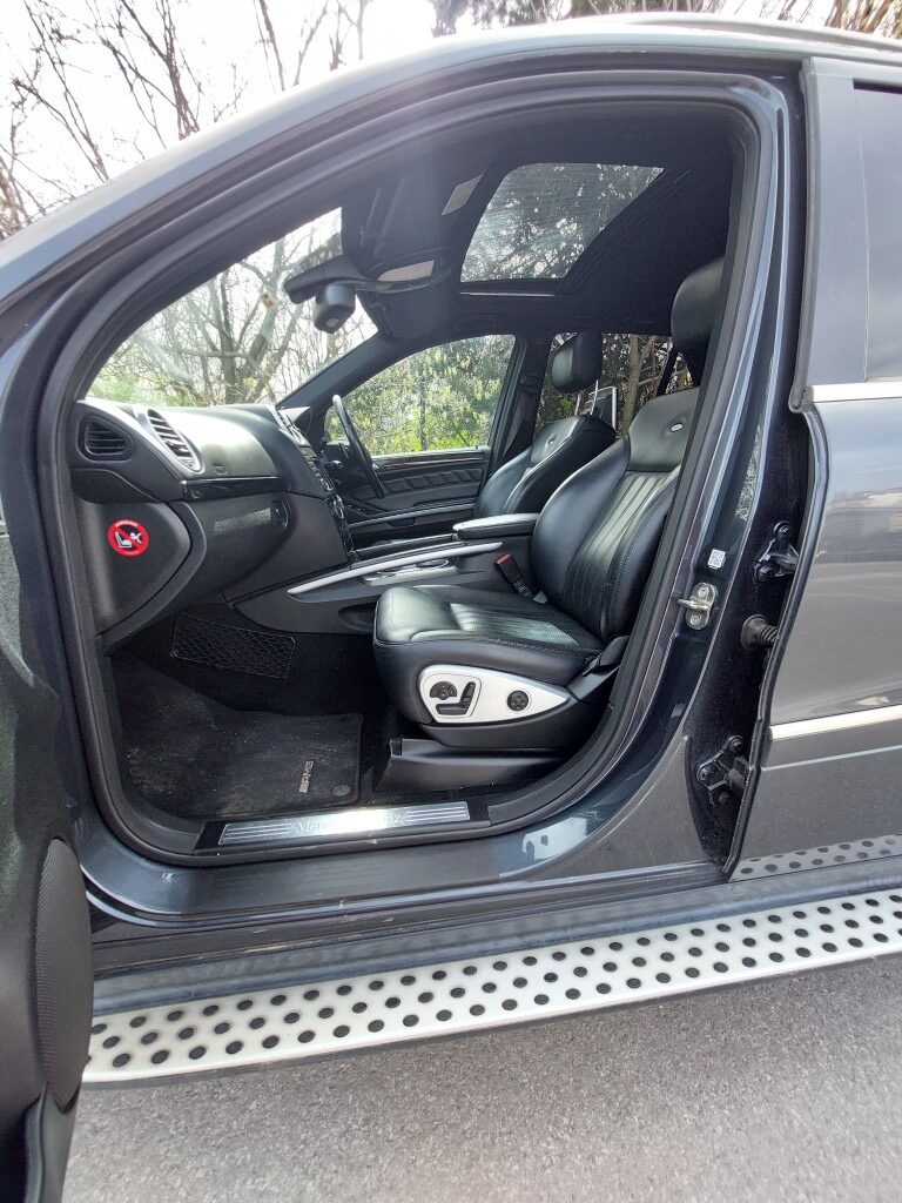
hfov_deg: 89.9
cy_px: 602
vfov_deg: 106.2
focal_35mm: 13
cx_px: 451
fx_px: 452
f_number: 2.2
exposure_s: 1/102
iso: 50
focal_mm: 1.74
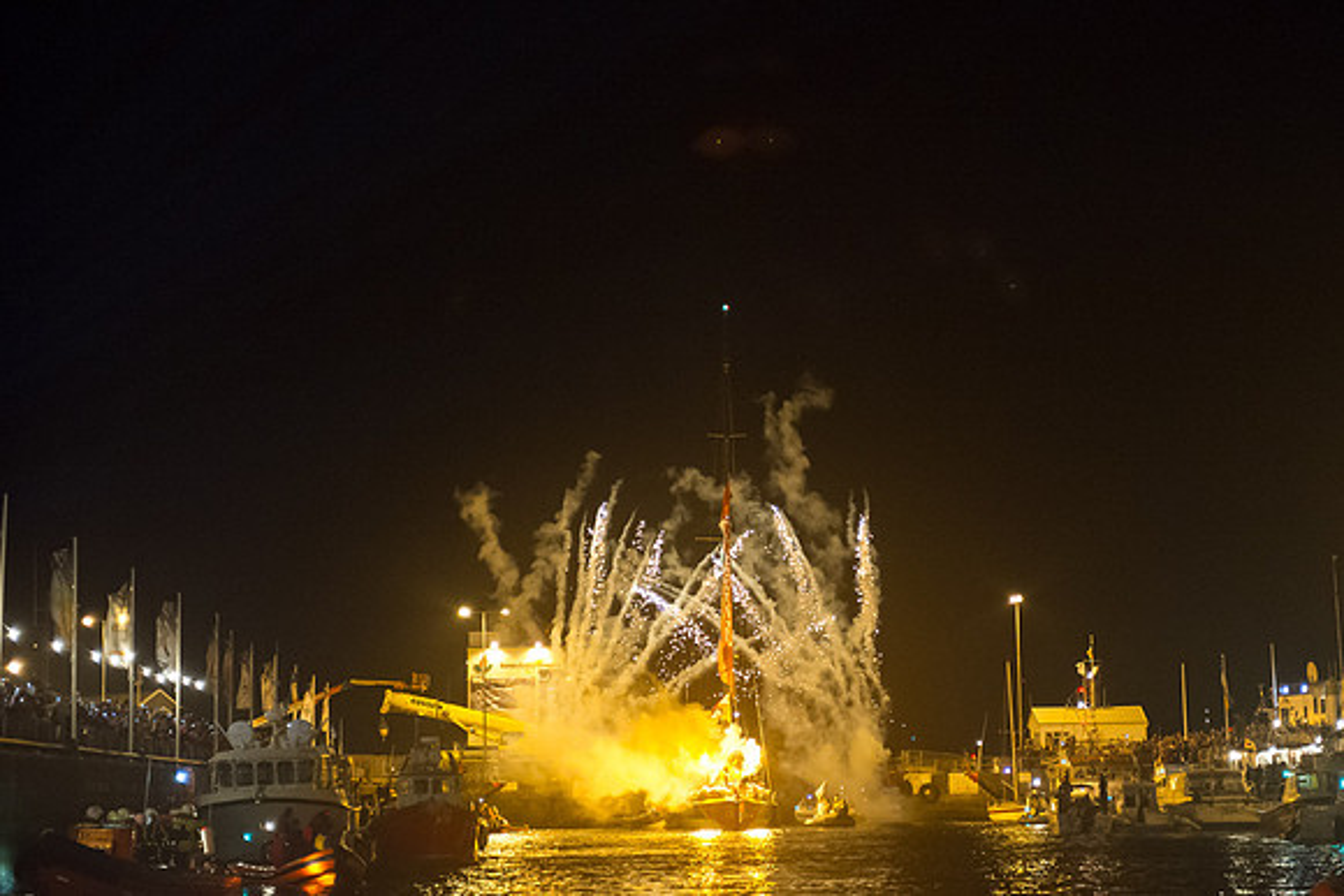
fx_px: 2712
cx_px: 738
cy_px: 448
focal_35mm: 73
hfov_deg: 27.8
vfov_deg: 18.8
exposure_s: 1/80
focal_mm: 66
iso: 4000
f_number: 2.8
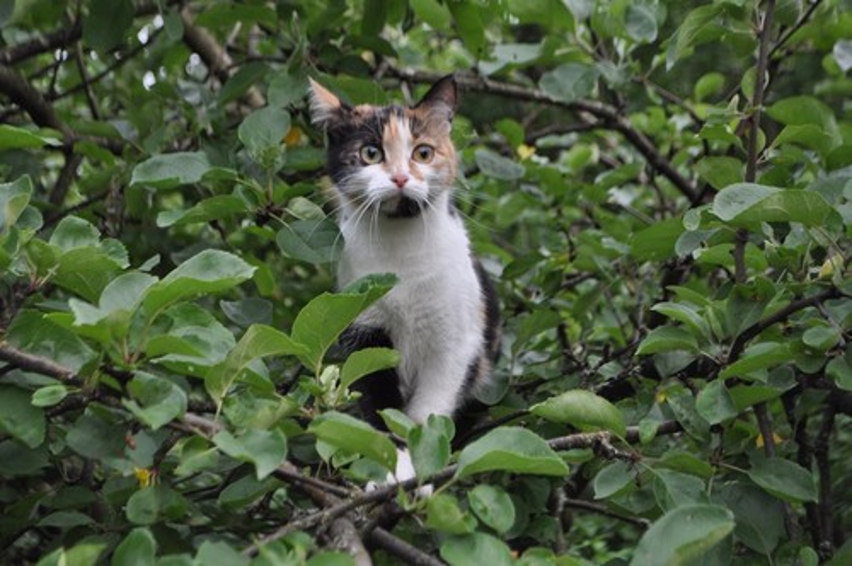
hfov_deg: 29.3
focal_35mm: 69
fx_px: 1631
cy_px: 283
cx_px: 426
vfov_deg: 19.7
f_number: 5.3
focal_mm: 46
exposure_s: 1/60
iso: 400
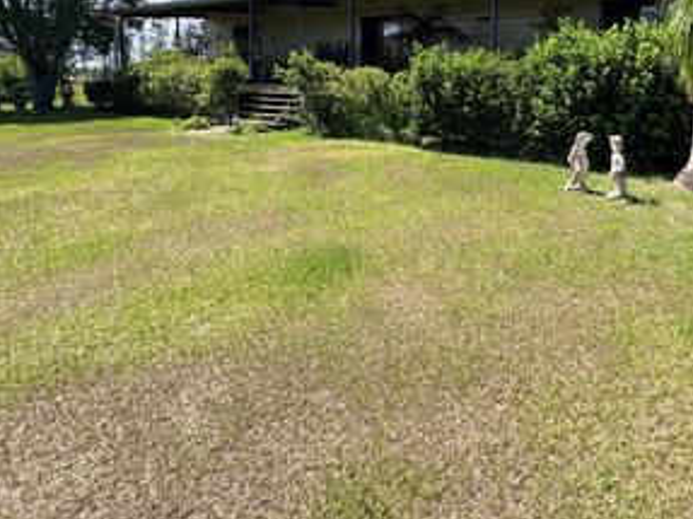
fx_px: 500
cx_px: 519
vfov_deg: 51.8
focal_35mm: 25
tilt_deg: -2.1
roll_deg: +0.8
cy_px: 113
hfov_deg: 65.2
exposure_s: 1/1126
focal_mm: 2.22
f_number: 2.2
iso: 50
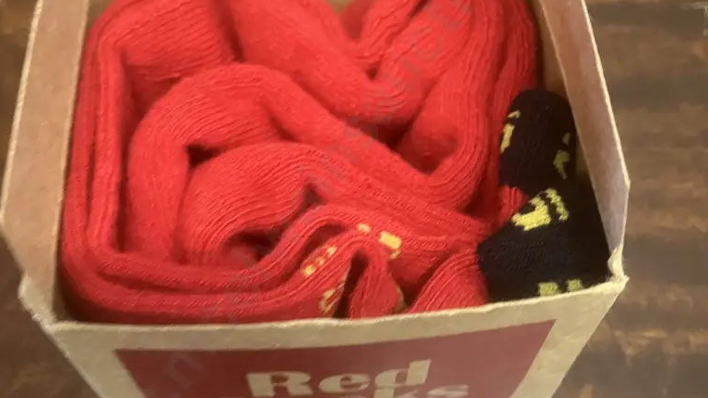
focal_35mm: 41
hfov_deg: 49.4
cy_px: 142
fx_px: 770
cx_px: 352
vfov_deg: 28.9
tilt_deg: -52.1
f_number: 1.8
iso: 400
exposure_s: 1/36
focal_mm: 3.99
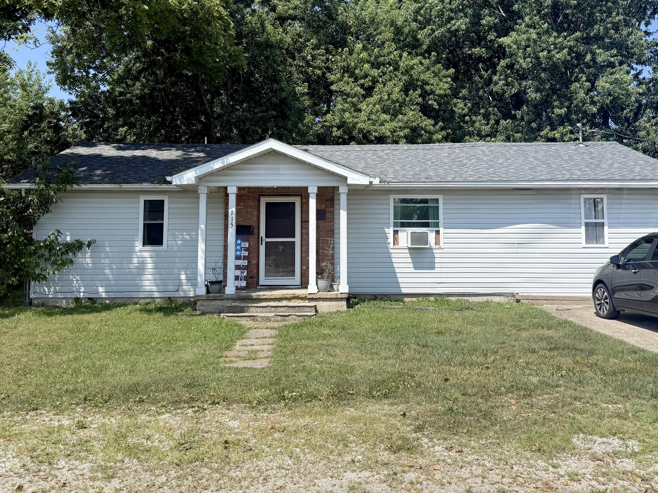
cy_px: 187
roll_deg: +0.2
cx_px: 338
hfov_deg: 56.8
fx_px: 608
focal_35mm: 32
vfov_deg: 43.8
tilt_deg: +4.9
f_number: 1.78
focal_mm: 6.76
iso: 80
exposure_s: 1/3425
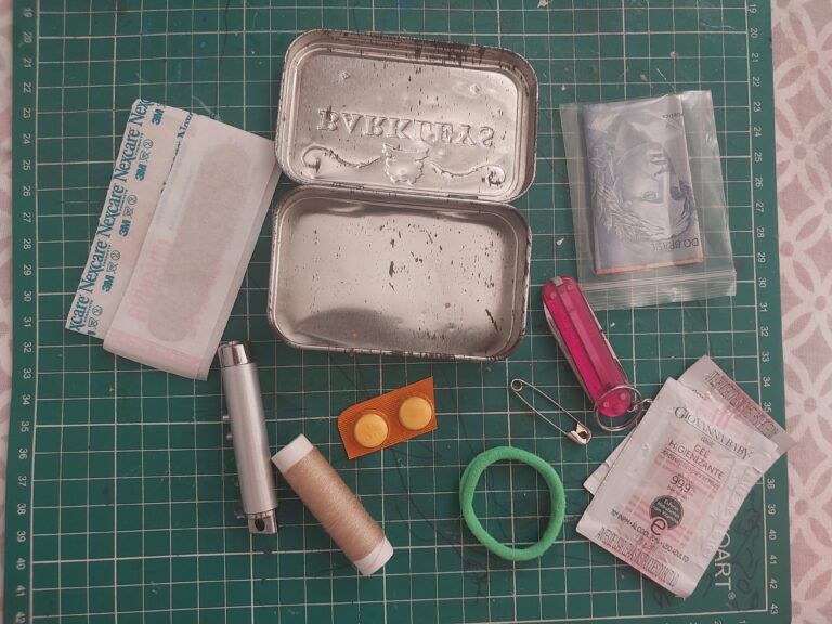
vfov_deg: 46.8
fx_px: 721
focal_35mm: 30
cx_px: 416
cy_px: 312
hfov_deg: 60.0
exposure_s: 1/60
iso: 250
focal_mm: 4.6
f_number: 1.8
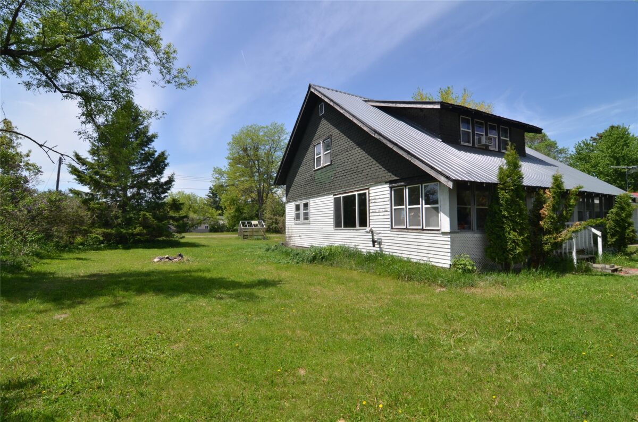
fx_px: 292
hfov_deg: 95.1
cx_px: 319
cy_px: 211
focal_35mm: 16
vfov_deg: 71.8
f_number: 8
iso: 125
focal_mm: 11
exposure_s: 1/250
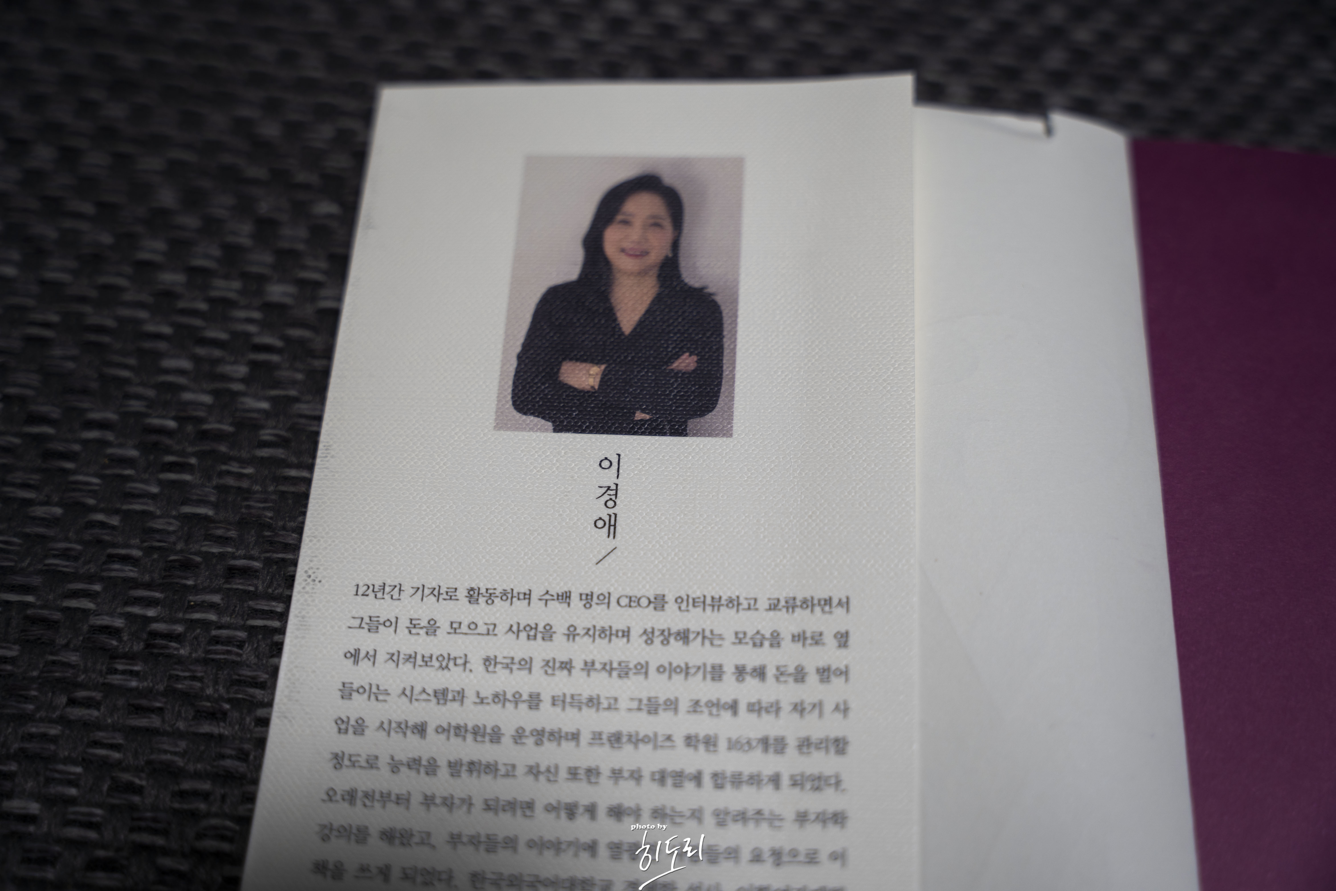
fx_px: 1685
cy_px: 446
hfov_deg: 43.3
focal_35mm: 45
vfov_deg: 29.6
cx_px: 668
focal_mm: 45.4
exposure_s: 1/60
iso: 125
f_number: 3.2
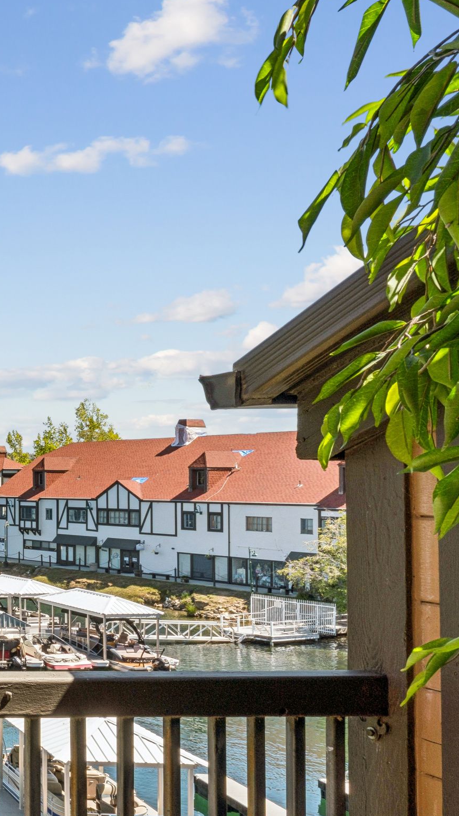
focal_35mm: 40
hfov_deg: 20.0
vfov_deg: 50.3
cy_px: 476
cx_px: -398
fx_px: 865
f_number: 22
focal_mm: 16.4
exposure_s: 1/25
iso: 100
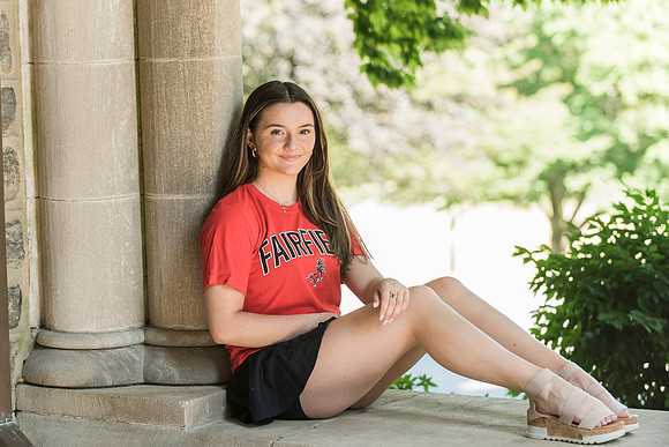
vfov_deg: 11.1
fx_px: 2294
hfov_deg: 16.6
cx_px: 313
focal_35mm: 123
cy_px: 210
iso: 1000
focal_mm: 116
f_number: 4
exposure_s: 1/400
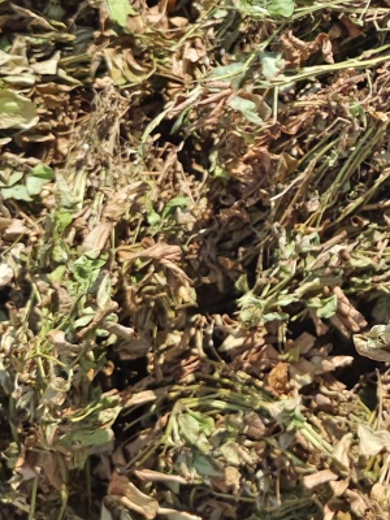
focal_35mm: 64
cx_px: 474
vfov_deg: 29.4
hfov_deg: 21.2
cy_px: 89
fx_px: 961
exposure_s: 1/4630
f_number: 1.88
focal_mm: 5.56
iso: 50
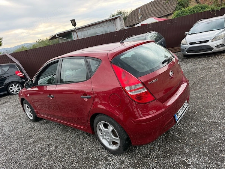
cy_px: 84
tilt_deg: -16.6
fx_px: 156
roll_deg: +13.2
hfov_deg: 71.6
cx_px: 112
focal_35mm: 24
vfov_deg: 56.8
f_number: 1.78
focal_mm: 6.76
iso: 80
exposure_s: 1/172
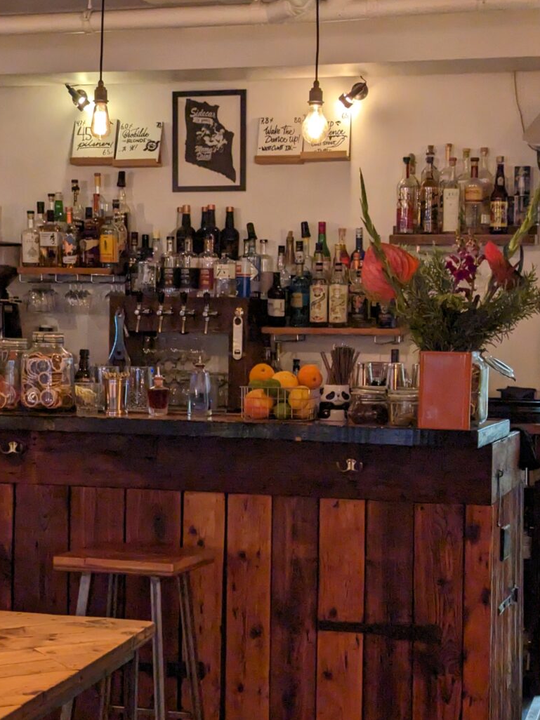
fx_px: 1561
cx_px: 237
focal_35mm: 75
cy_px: 425
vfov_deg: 26.0
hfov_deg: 19.6
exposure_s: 1/99.9
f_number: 1.85
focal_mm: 6.81
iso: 738
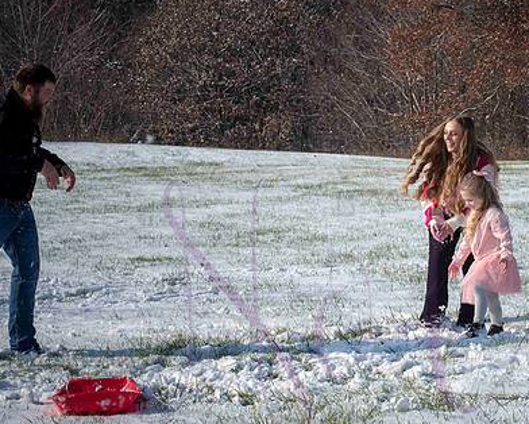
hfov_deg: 17.2
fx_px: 1739
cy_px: 201
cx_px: 390
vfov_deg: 13.9
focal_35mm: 111
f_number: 14
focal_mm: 80
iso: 640
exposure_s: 1/1000
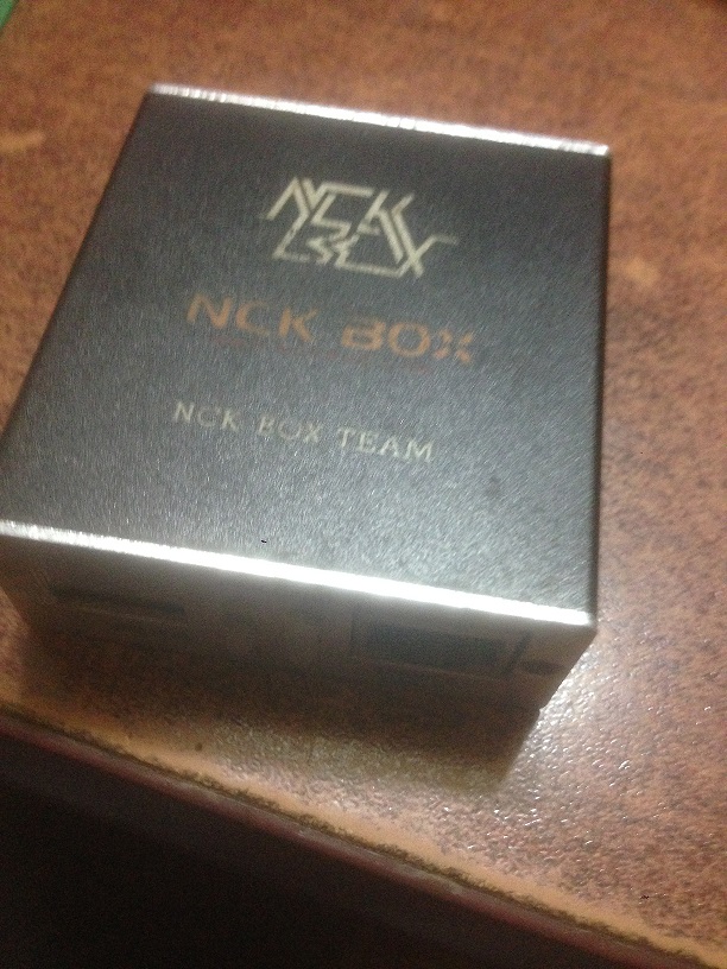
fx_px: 924
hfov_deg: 42.9
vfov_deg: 55.4
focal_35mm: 33
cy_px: 484
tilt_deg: -58.3
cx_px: 364
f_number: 2.4
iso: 400
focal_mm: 4.12
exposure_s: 1/17
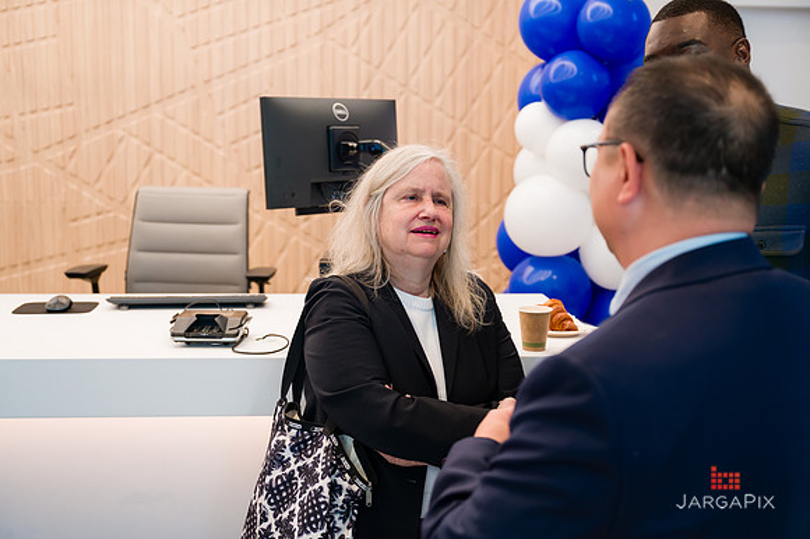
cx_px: 400
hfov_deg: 44.5
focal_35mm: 44
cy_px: 266
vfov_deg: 30.4
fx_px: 991
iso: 500
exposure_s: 1/200
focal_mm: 43
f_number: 3.2
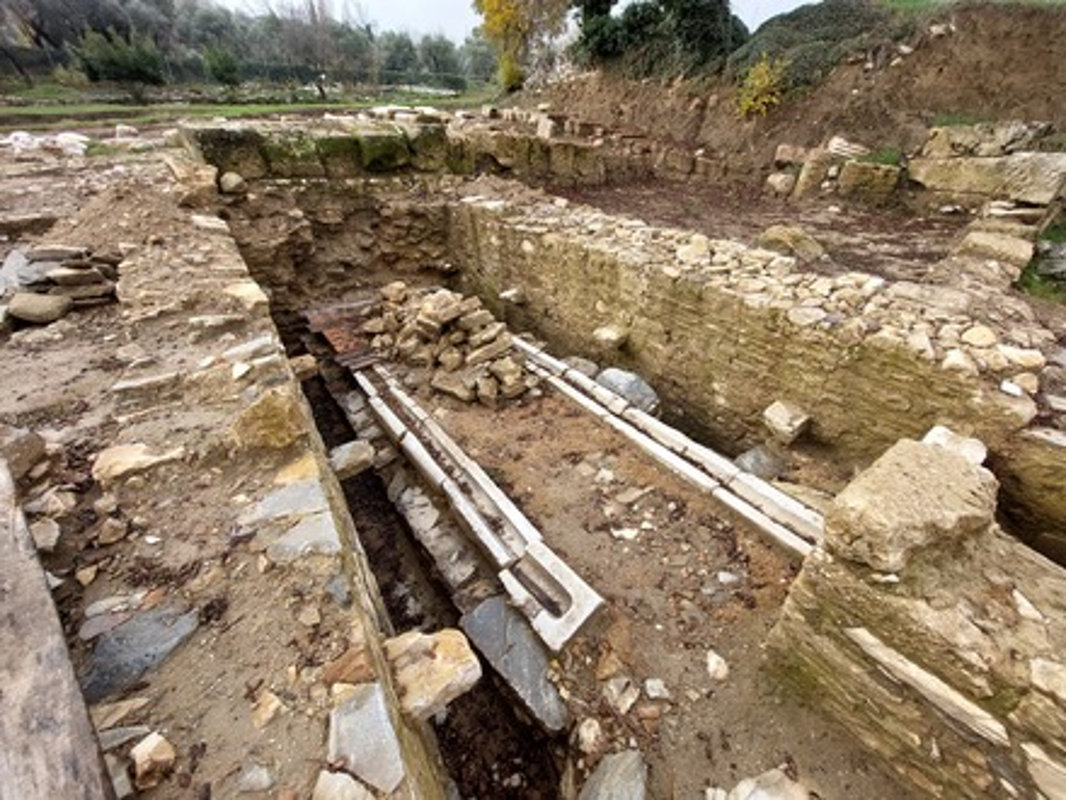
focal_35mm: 13
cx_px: 533
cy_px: 400
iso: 50
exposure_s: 1/382
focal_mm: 1.74
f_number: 2.2
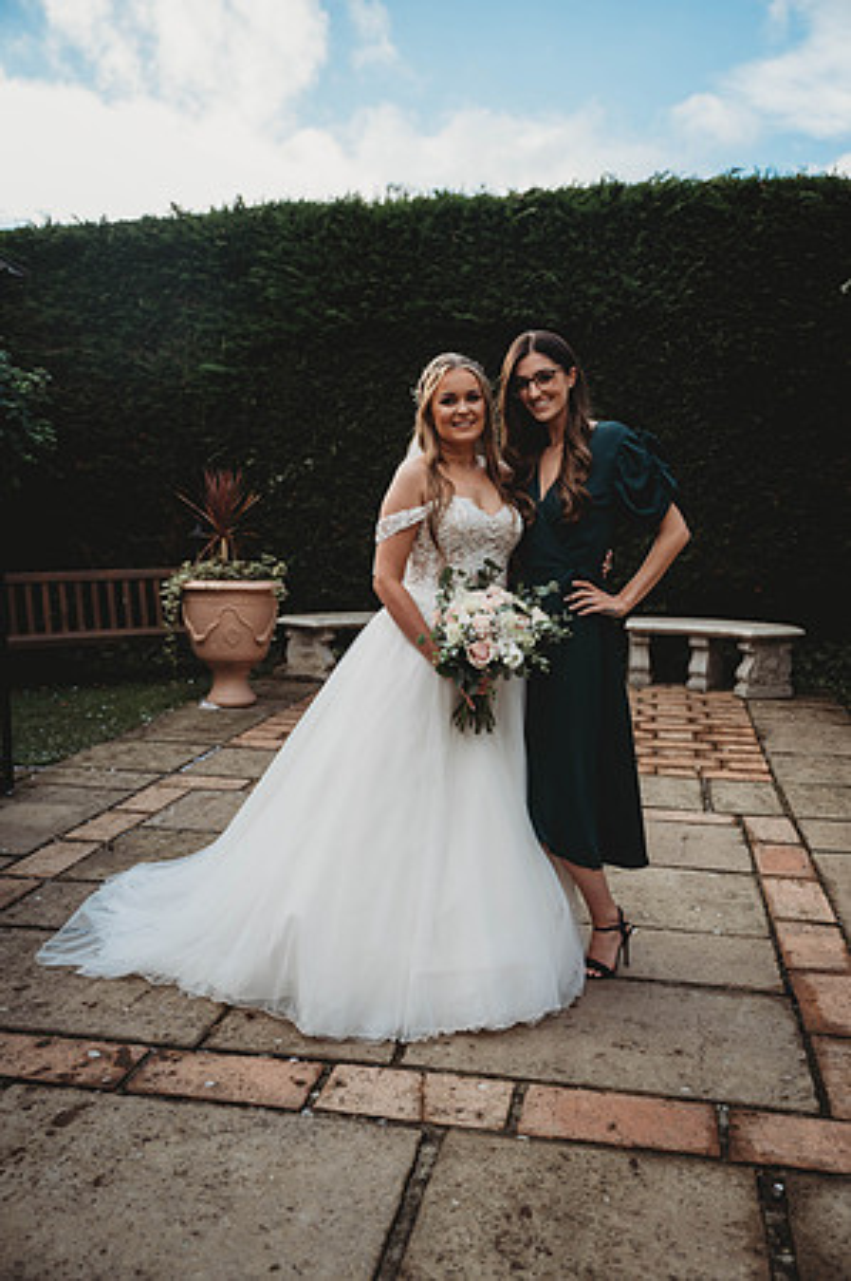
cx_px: 426
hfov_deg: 40.4
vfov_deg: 58.0
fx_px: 1155
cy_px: 640
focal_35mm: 32
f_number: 2.8
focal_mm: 32.5
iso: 100
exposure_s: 1/800
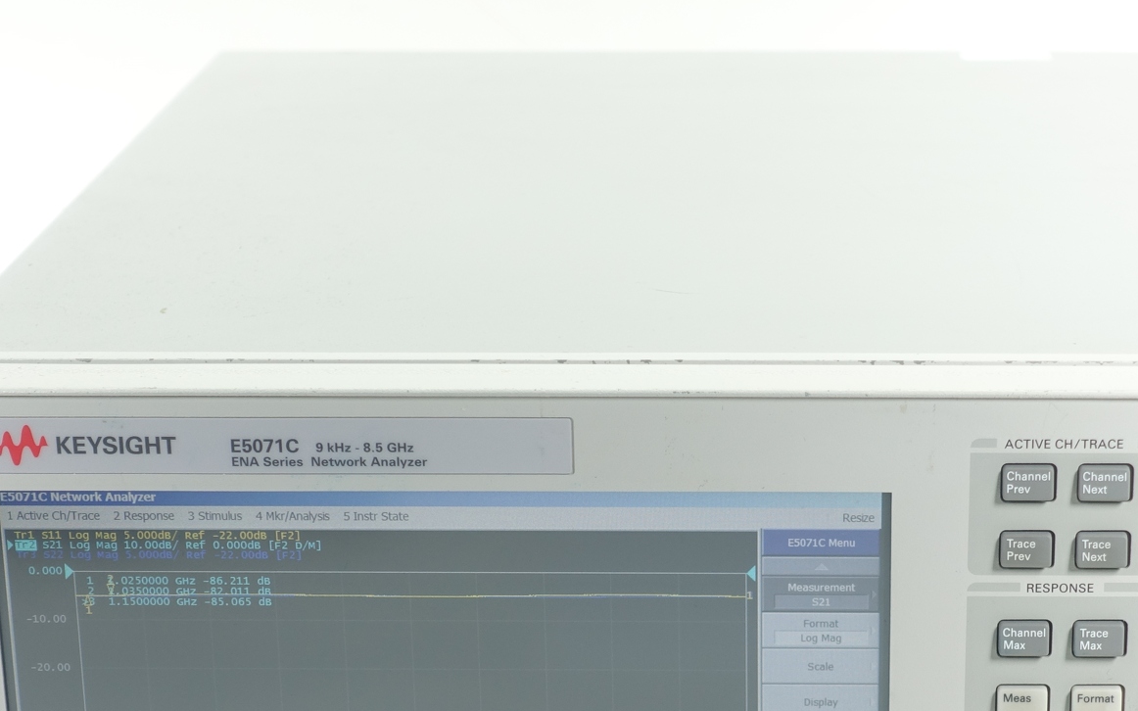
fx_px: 3287
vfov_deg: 12.2
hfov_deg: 19.6
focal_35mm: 106
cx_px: 783
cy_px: 662
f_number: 3.2
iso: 125
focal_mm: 21.59
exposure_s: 1/80
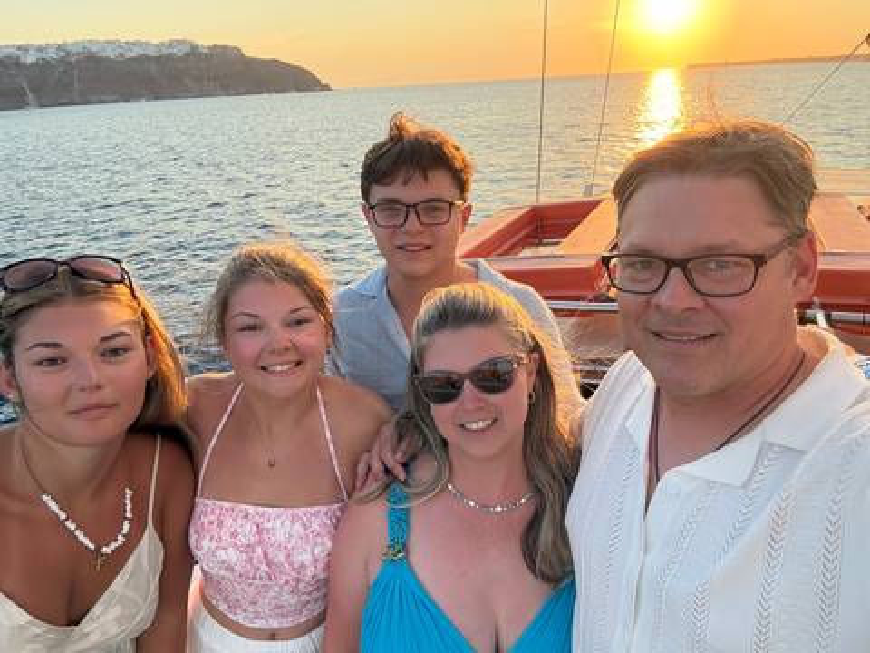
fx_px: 578
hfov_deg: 73.9
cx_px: 435
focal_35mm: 23
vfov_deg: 58.9
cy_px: 326
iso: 64
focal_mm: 2.69
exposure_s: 1/244
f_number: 1.9
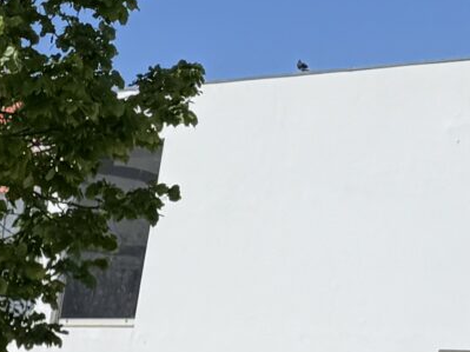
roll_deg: -2.2
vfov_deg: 8.1
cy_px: 1085
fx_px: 2090
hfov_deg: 10.3
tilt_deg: -17.7
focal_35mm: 154
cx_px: -821
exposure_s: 1/6173
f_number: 1.78
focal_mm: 6.76
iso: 80
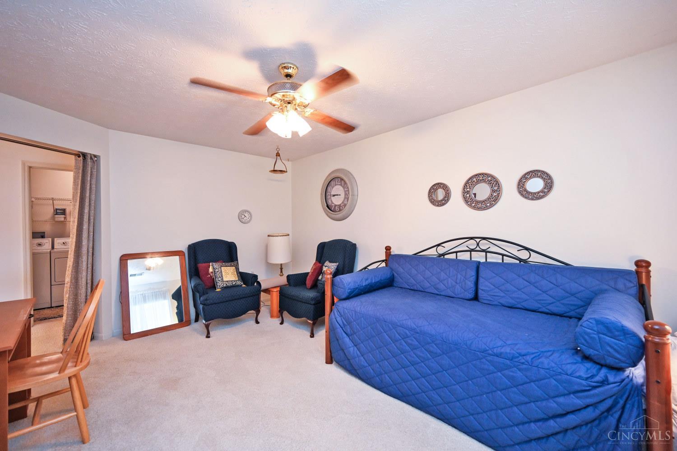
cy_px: 226
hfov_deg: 104.3
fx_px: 263
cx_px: 338
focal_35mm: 14
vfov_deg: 81.2
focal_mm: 14
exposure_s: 1/60
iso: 900
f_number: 4
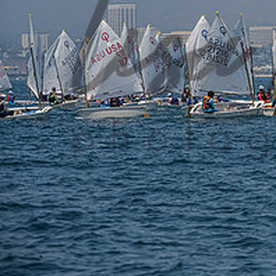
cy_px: 34
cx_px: 383
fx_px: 3148
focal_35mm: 349
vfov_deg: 5.0
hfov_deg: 5.0
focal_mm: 140
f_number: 7.1
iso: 320
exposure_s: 1/1600
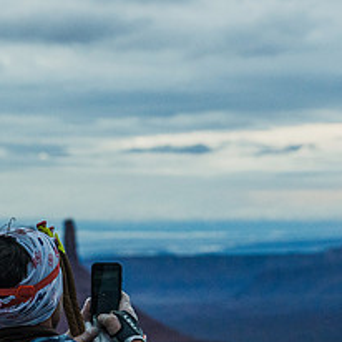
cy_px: 310
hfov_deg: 9.3
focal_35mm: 187
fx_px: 2090
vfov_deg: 9.3
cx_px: 97
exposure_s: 1/1000
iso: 5000
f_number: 4.5
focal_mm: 70
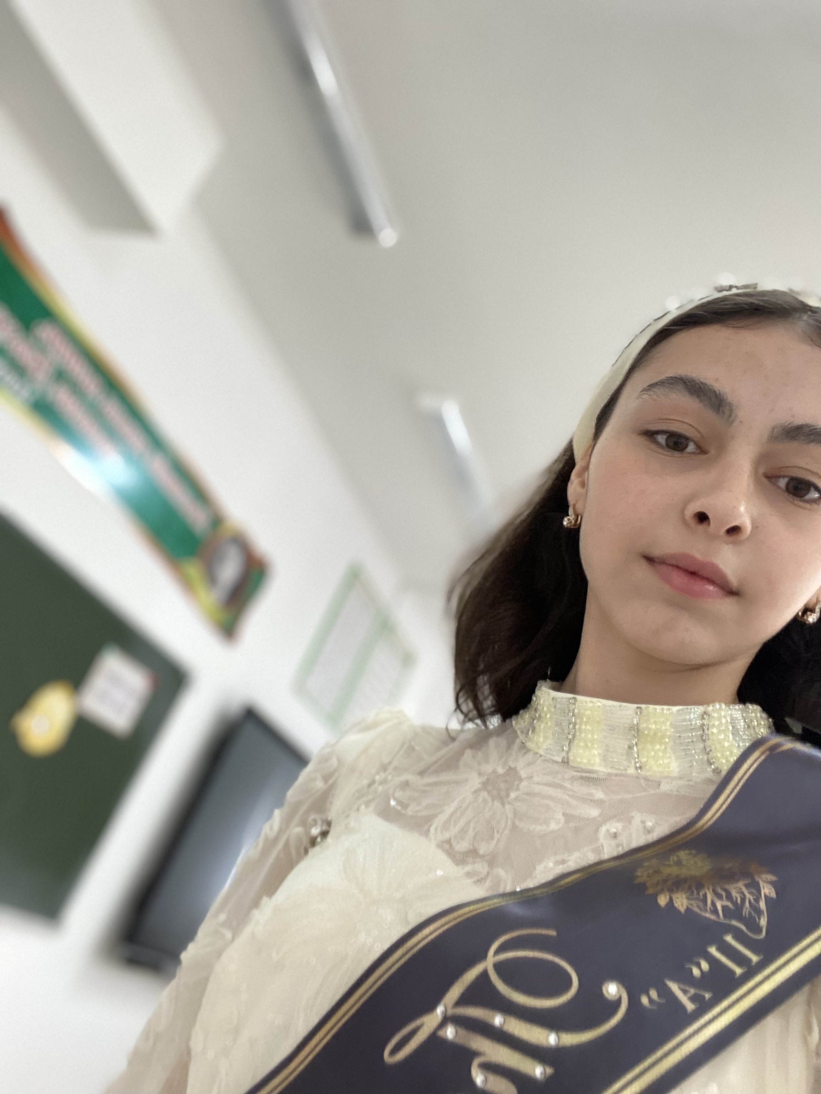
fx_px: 949
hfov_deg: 46.8
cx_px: 410
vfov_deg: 60.0
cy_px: 547
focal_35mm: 30
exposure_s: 1/50
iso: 320
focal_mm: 2.71
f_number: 2.2
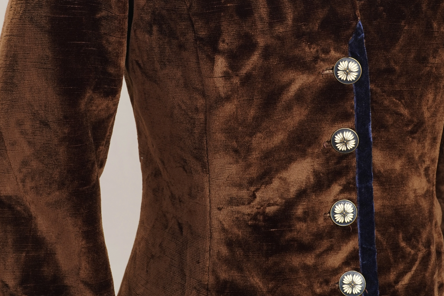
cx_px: 221
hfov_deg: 27.7
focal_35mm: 73
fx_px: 900
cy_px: 67
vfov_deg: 18.5
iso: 320
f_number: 6.3
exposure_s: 1/15
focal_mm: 32
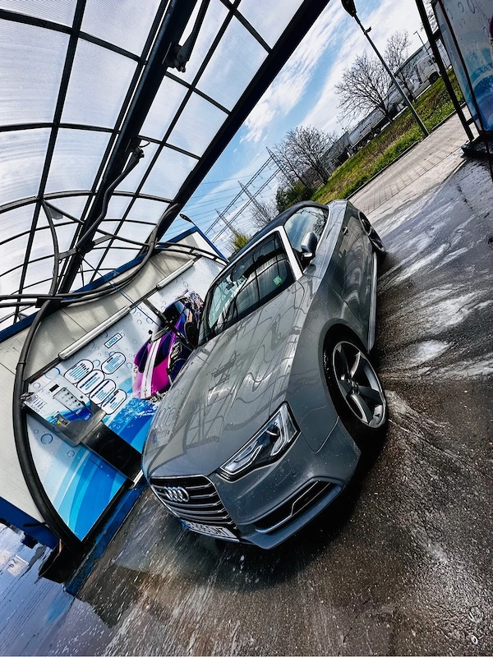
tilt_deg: -12.7
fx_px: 266
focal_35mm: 14
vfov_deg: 102.1
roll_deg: +41.9
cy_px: 328
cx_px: 246
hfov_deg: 85.7
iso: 40
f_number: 2.2
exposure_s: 1/1595
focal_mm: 2.22
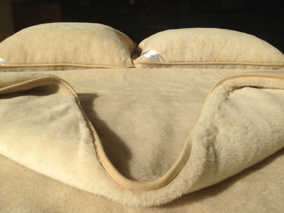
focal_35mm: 33
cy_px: 106
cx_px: 142
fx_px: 271
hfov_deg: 55.4
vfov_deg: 42.9
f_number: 2.4
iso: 50
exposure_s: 1/1869
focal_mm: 4.12
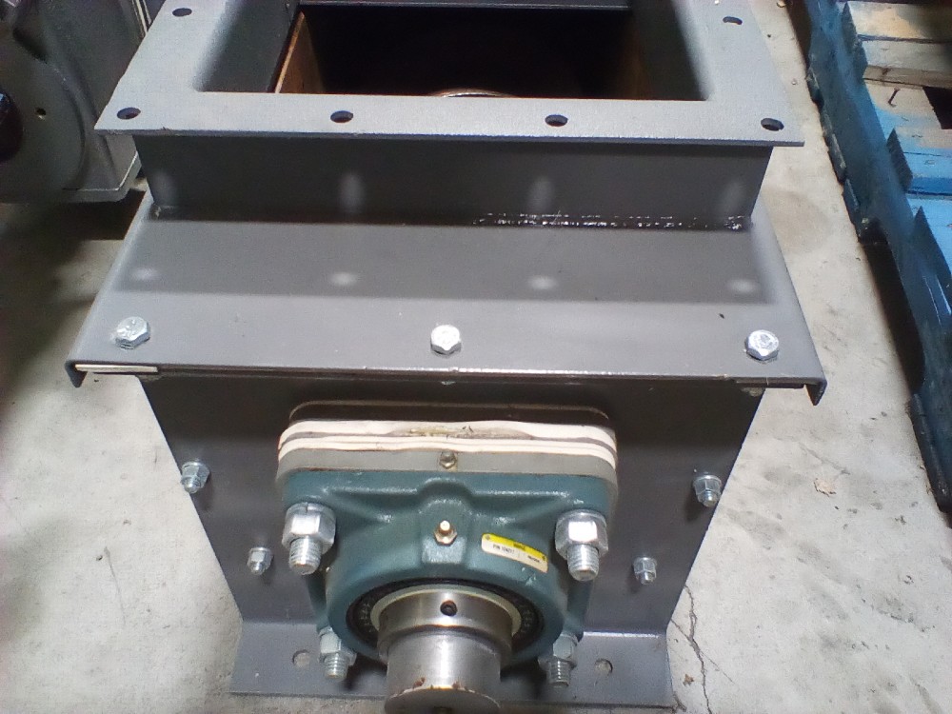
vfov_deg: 45.4
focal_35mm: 31
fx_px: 853
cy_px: 357
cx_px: 476
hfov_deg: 58.4
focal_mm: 2.38
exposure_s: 1/20
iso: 262
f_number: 2.4
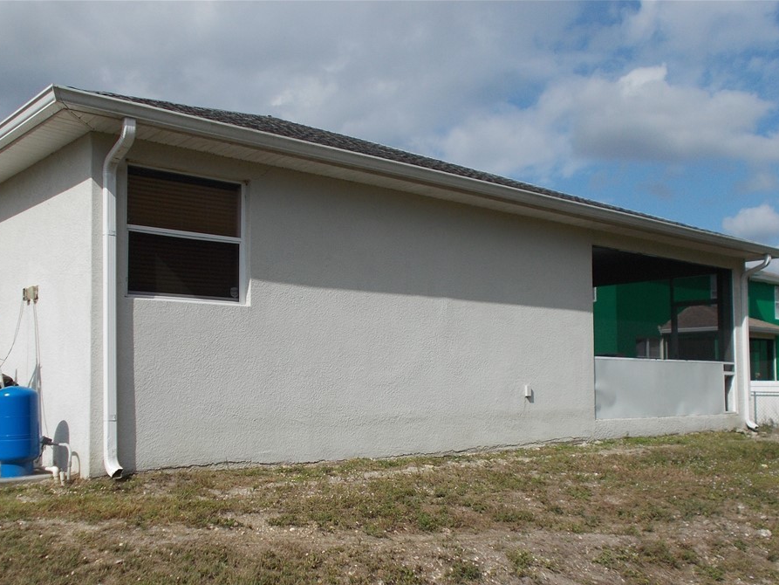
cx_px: 350
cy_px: 334
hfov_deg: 47.8
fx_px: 878
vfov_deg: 36.8
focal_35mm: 39
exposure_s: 1/320
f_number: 9.2
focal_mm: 6
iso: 80
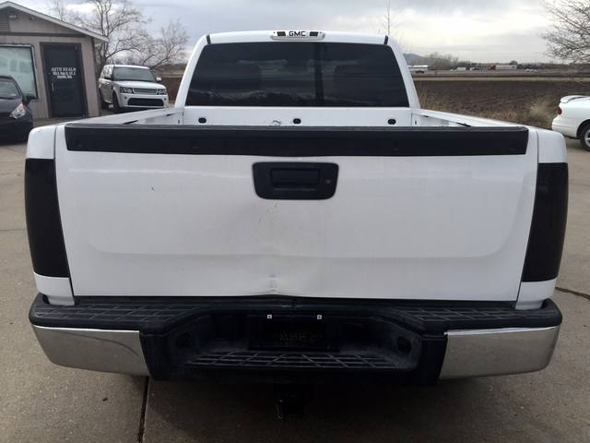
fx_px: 494
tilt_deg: -15.9
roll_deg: -1.1
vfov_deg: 48.2
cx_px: 295
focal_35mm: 29
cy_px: 222
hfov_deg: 61.7
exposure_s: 1/1068
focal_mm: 4.15
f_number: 2.2
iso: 32
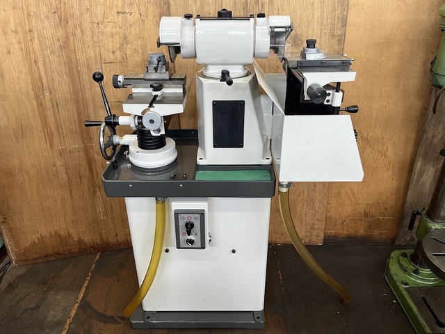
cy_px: 167
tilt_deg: -27.8
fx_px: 334
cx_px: 222
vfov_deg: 53.1
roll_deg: +0.7
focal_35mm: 26
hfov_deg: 67.3
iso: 125
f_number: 1.6
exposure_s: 1/121
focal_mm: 5.1
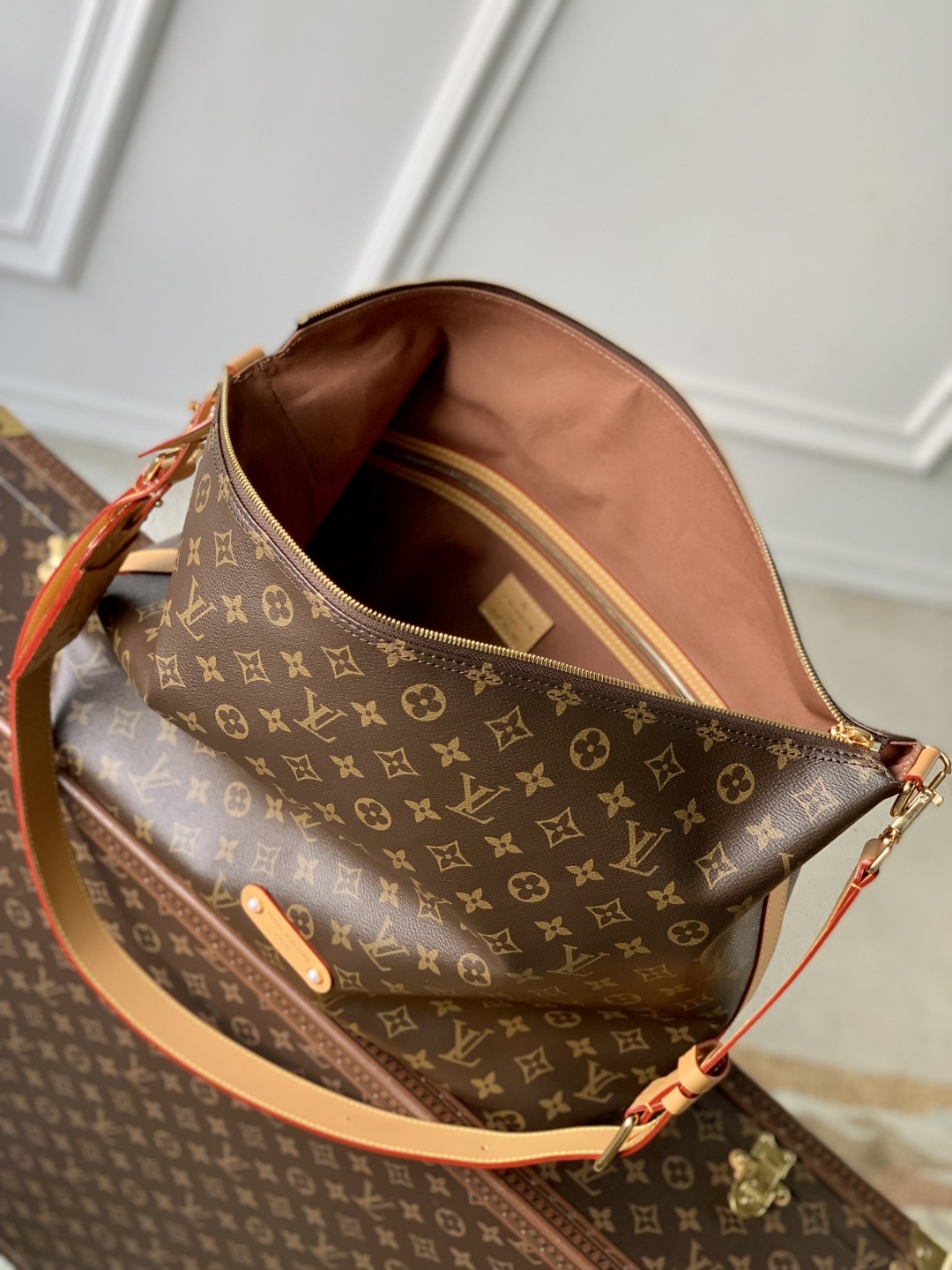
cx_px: 476
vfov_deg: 36.8
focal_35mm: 52
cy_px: 635
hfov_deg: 28.0
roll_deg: -33.6
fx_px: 1907
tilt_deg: -43.6
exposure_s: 1/122
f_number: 2.4
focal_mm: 6
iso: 80
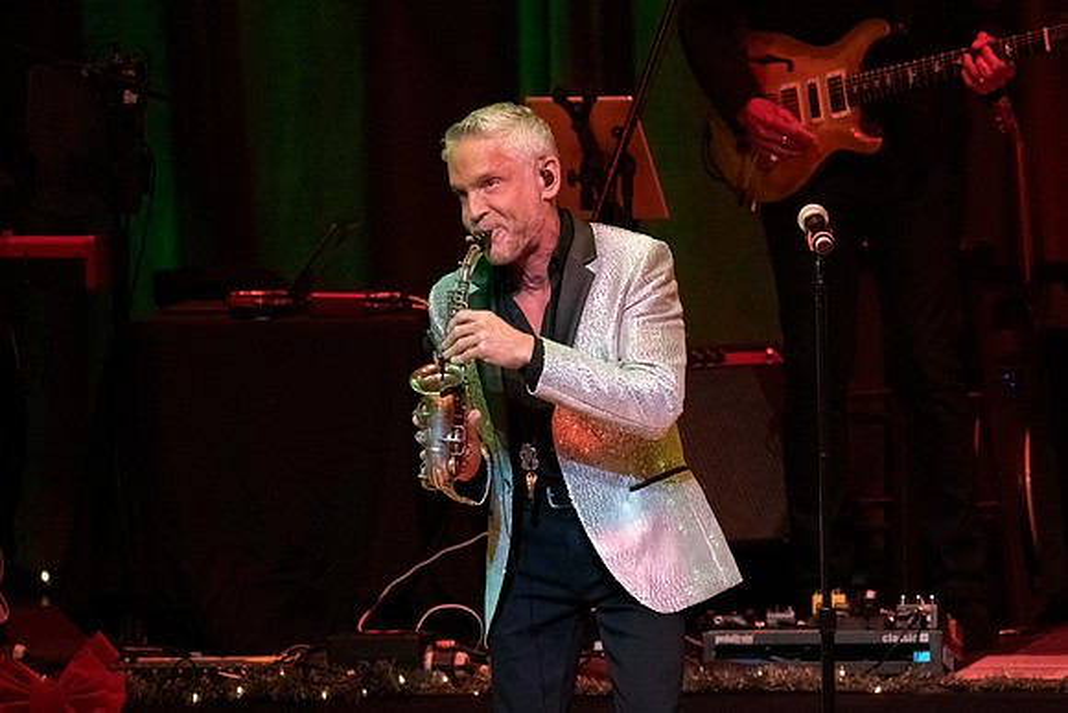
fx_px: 19372
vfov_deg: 2.1
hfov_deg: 3.2
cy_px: 548
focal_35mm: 653
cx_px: 723
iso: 5000
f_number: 7.1
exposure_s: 1/320
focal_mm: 400
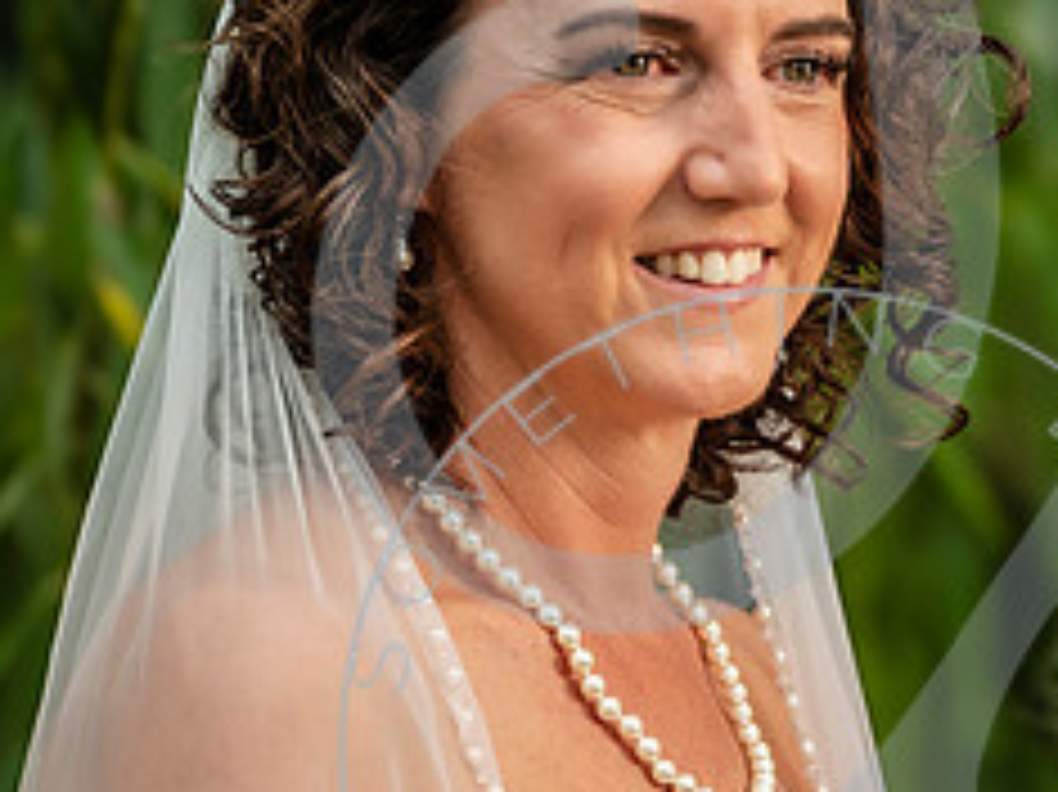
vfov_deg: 4.0
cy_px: 371
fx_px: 11242
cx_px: 1026
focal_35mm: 368
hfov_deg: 5.4
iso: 400
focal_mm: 155
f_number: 2.8
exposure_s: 1/1250
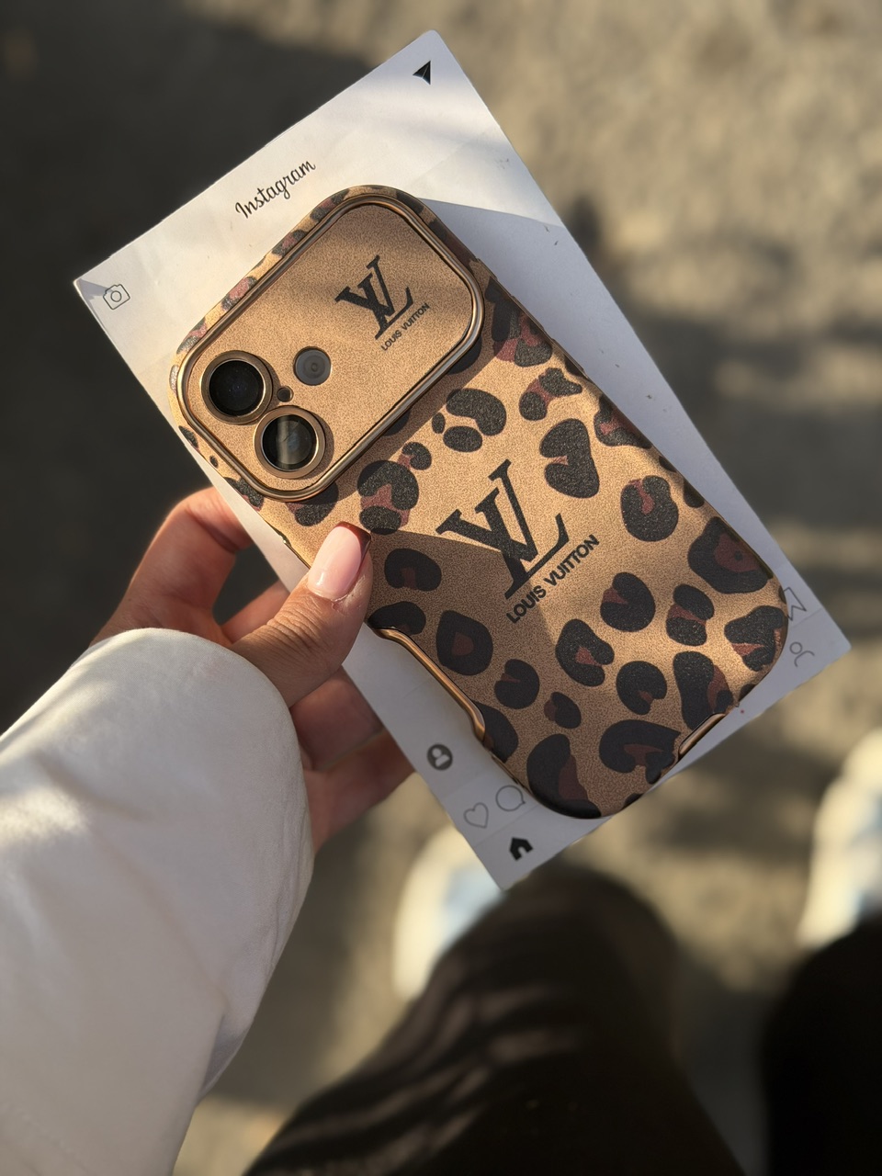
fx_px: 1631
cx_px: 441
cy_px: 588
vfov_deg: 39.7
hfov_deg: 30.3
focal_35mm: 48
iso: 64
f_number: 1.78
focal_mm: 6.76
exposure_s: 1/1429
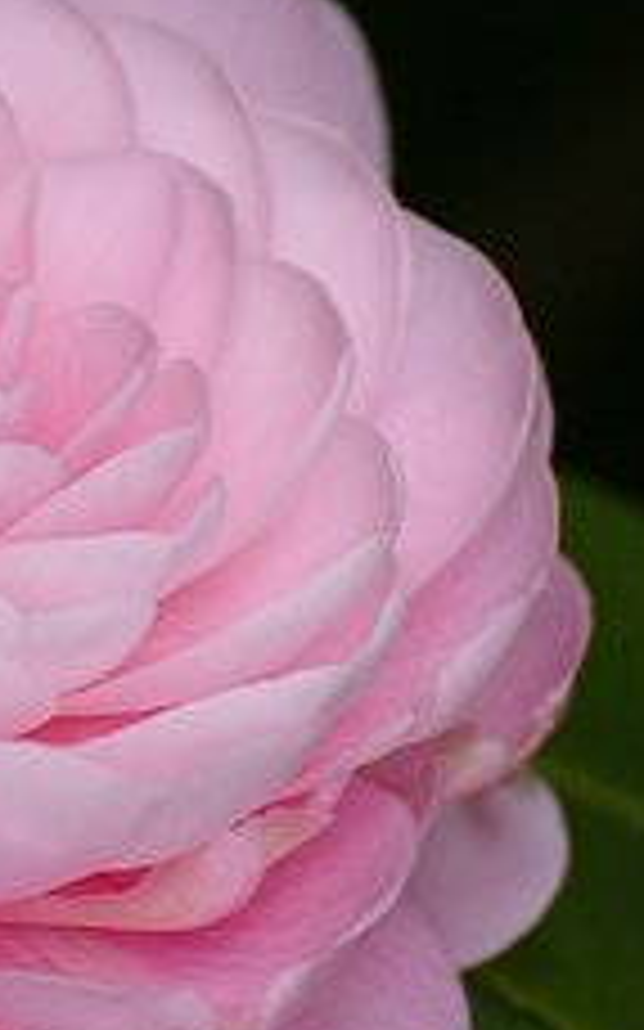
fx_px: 28774
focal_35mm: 1024
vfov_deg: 2.1
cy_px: 562
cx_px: 50
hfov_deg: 1.3
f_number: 5.6
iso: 400
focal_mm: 300
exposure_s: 1/320
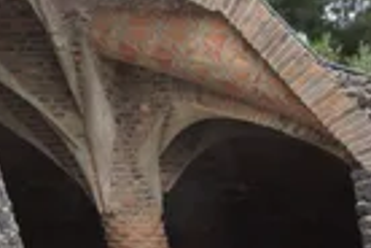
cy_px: 142
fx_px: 1164
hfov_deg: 17.3
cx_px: -75
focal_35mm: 113
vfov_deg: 12.1
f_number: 14
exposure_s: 1/20
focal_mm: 26
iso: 400
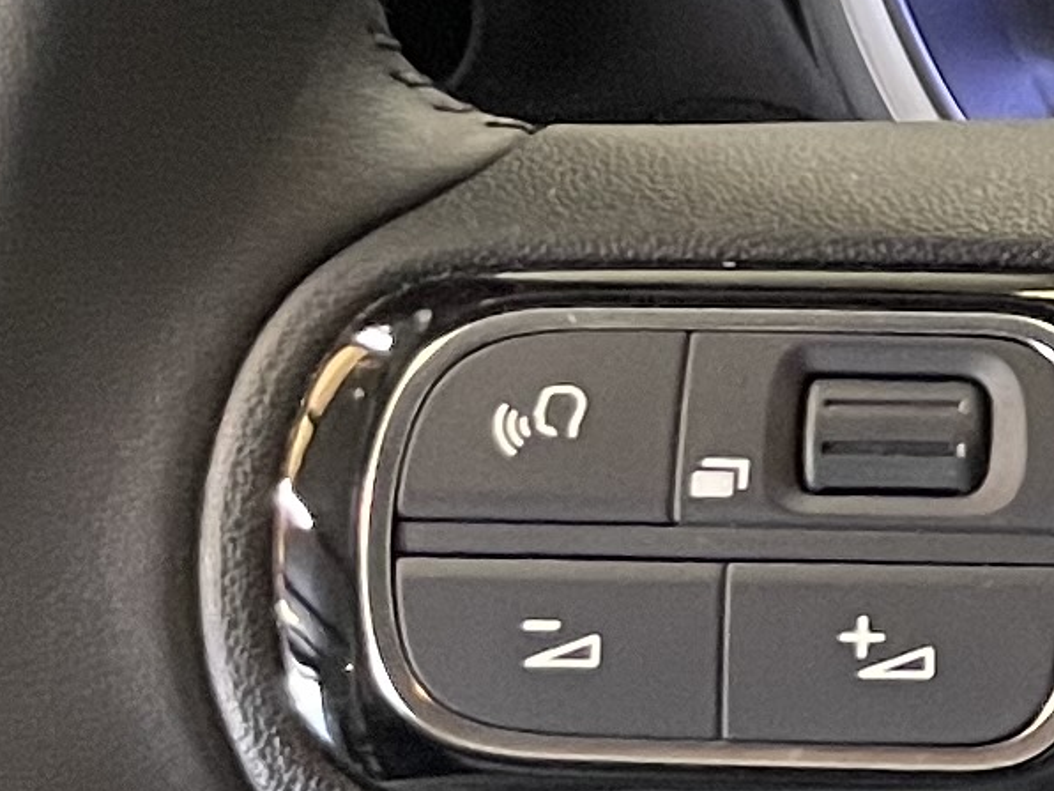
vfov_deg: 8.4
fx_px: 5359
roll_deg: +0.0
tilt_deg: -25.5
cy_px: 416
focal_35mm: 176
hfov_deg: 9.7
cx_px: 2640
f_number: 1.6
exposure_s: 1/50
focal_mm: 4.2
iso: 320
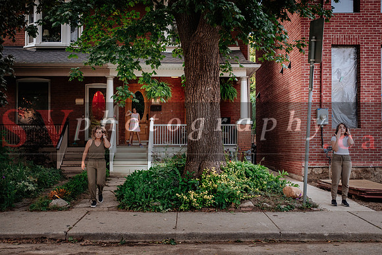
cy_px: 128
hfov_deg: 48.9
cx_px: 191
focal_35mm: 40
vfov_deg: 33.8
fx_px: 420
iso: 800
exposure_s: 1/250
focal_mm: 25.7
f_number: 2.8
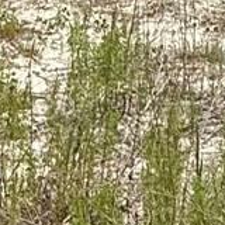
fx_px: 912
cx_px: 146
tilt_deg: +9.5
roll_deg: +1.3
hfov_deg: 14.0
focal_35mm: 124
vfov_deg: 11.2
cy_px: -352
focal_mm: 2.22
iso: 64
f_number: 2.2
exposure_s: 1/2506
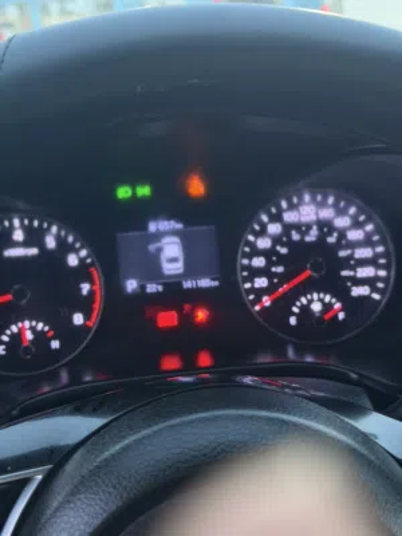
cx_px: 201
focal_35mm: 48
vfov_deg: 39.7
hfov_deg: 30.3
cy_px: 268
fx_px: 743
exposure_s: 1/25
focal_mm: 6.76
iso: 640
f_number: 1.78
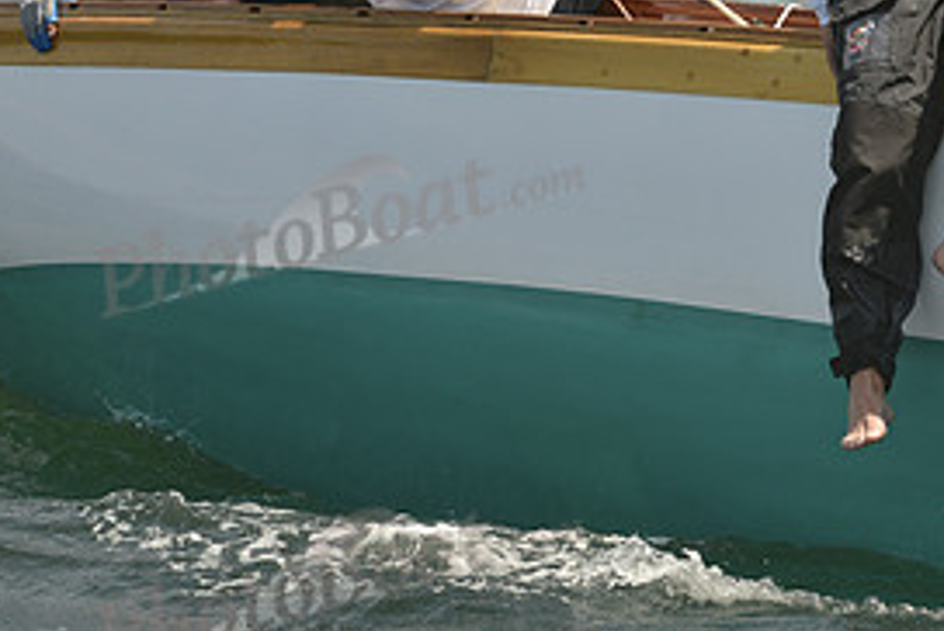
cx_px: 767
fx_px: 11182
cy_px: -2
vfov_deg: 3.2
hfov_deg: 4.8
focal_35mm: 426
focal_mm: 200
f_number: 8
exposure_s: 1/1000
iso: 280
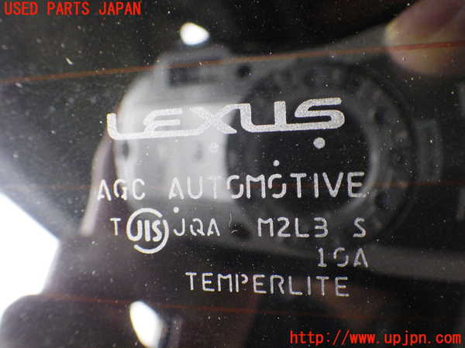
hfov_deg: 58.4
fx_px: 416
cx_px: 232
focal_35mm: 31
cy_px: 174
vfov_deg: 45.4
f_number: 2.3
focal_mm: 5.5
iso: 1600
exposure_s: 1/45
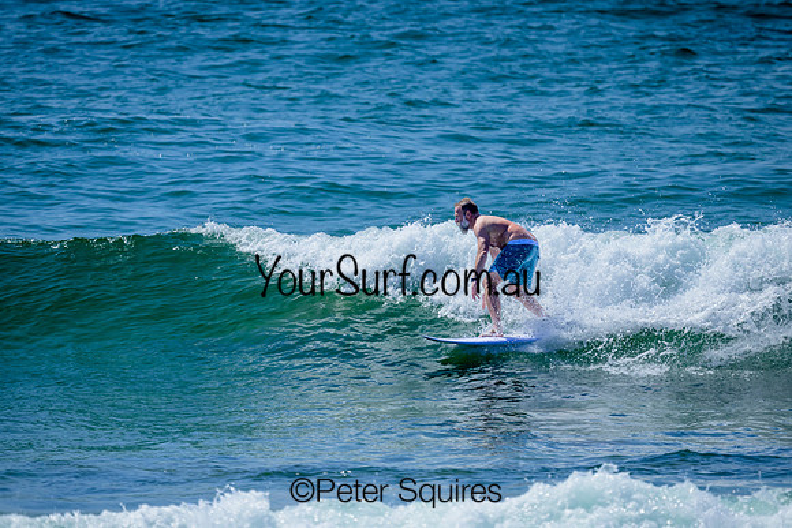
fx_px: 17603
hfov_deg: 2.6
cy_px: 264
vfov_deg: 1.7
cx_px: 396
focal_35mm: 800
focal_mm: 800
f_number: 6.3
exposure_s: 1/2000
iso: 160
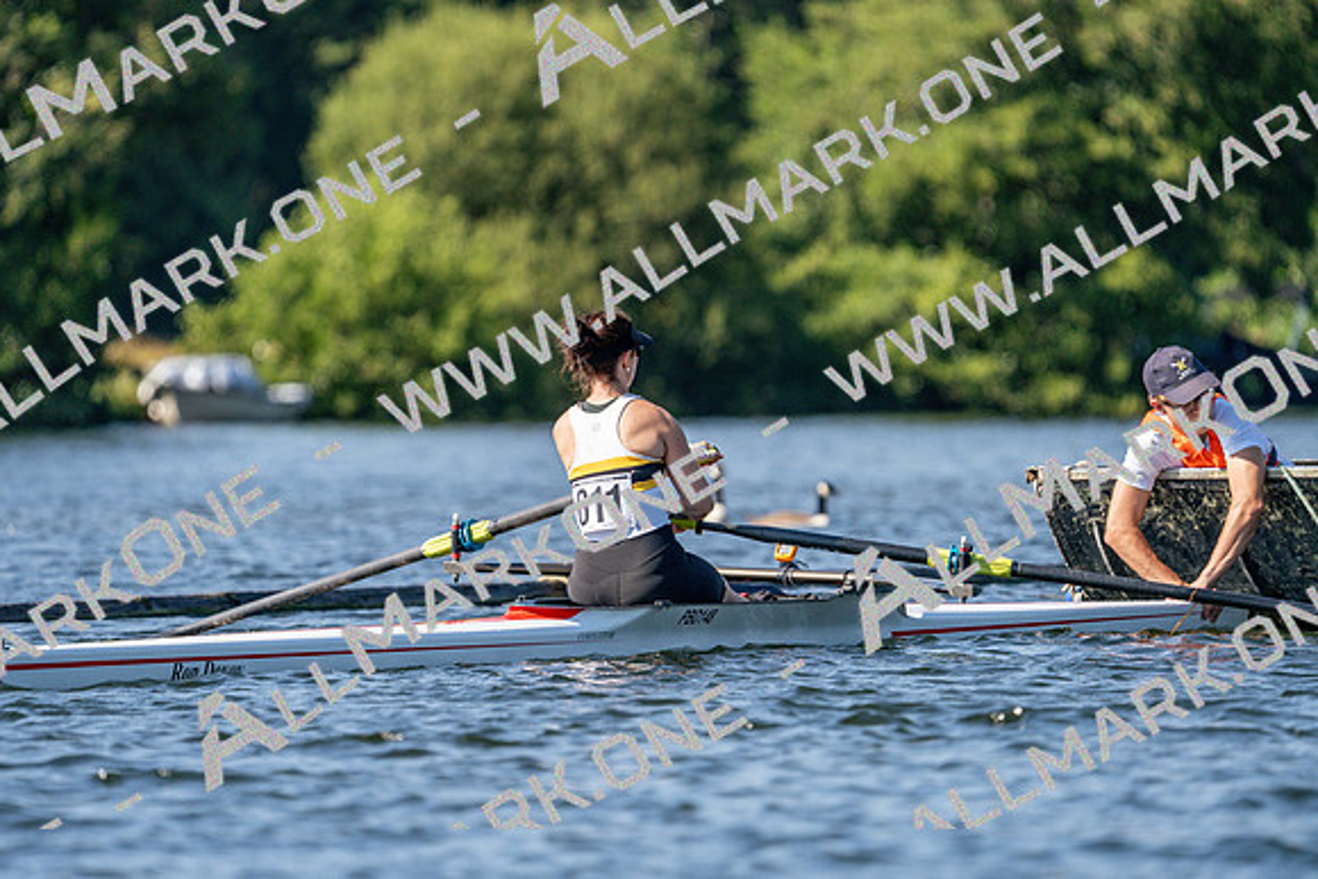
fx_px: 16002
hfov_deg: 4.7
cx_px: 659
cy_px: 440
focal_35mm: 437
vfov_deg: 3.1
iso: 400
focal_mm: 437
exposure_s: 1/1600
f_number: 6.3
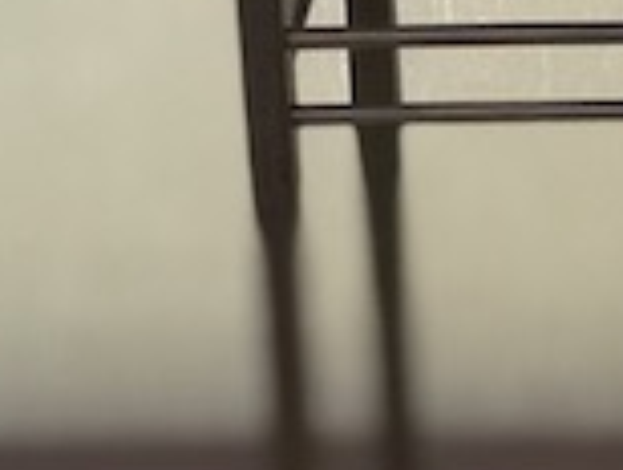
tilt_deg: -18.7
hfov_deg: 6.4
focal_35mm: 296
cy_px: -531
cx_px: 1331
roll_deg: -0.2
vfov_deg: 4.9
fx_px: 5336
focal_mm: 6.6
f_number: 2.8
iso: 80
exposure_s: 1/50
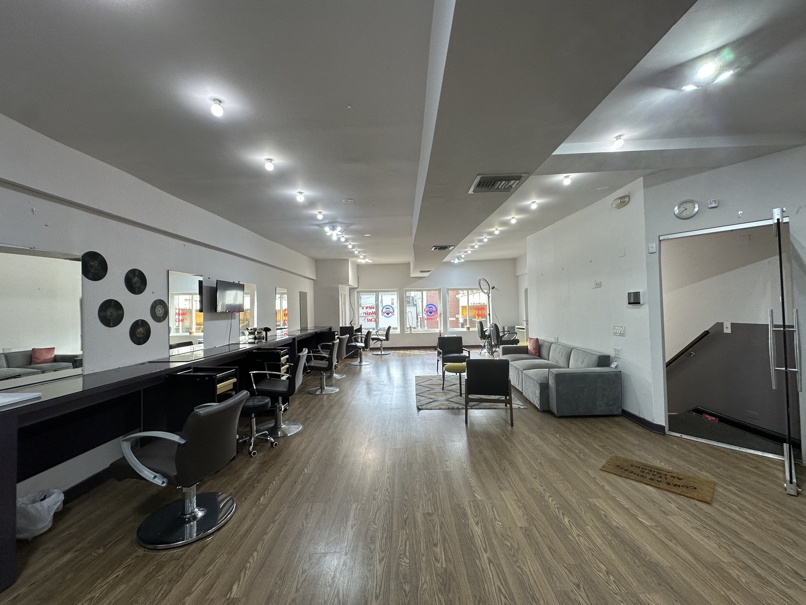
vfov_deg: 85.7
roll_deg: +0.9
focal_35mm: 14
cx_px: 403
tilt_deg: +1.1
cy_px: 302
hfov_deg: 102.1
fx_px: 326
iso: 80
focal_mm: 2.22
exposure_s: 1/120
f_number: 2.2
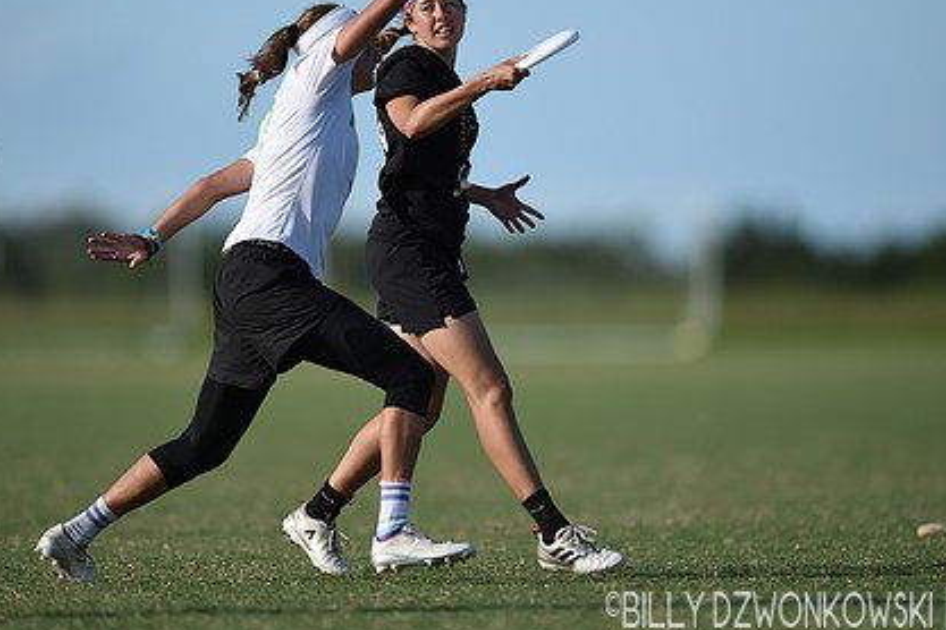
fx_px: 14609
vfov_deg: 2.5
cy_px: 265
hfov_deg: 3.7
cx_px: 461
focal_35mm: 556
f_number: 2.8
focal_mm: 400
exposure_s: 1/2000
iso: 100
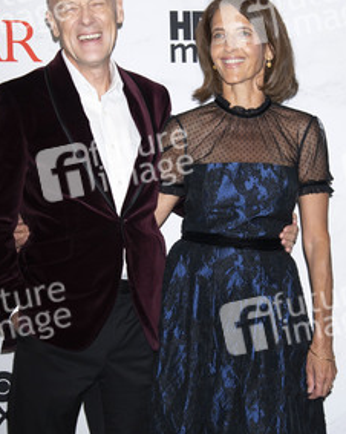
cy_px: 242
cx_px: 159
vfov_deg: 31.0
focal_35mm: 61
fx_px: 782
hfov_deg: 25.0
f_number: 5.6
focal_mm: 46
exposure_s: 1/200
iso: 640
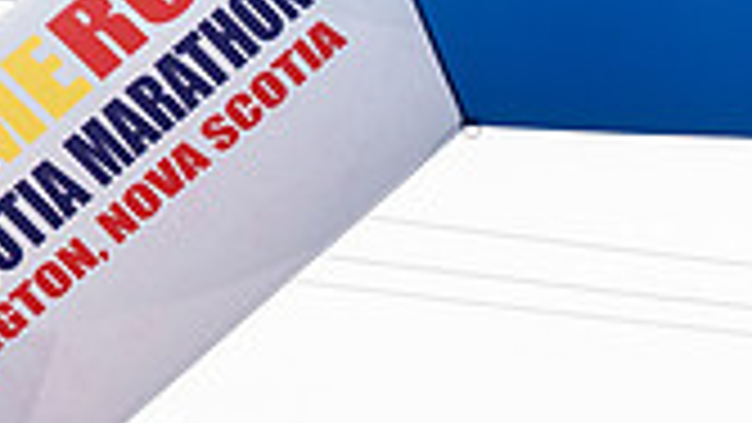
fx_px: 5405
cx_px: 1586
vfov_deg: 4.4
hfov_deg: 7.6
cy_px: 1058
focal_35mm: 271
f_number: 4
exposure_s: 1/3200
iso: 800
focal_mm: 56
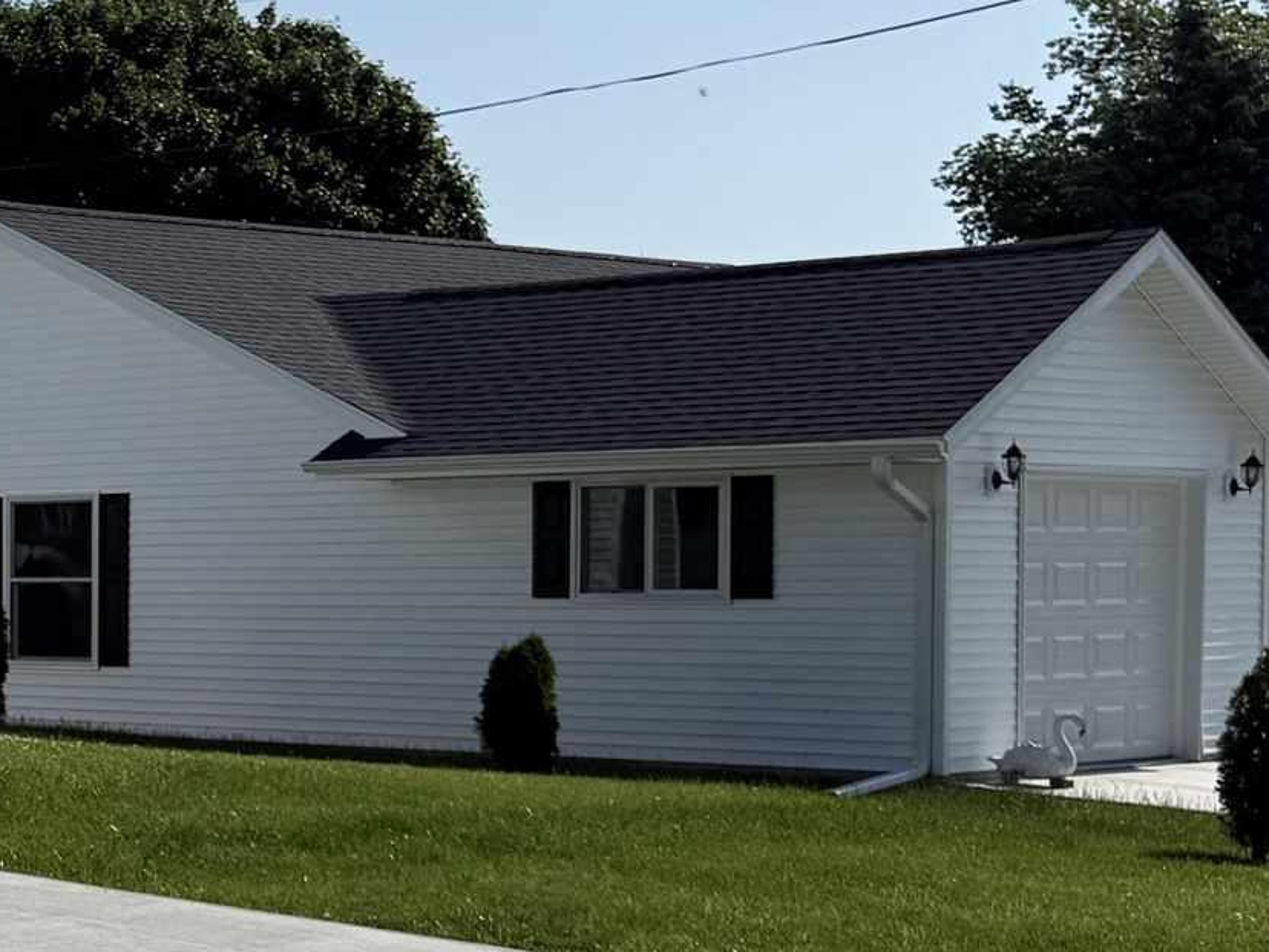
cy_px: 636
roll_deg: +0.2
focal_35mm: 89
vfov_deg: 16.6
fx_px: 3263
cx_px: -774
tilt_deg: -1.3
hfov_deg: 18.7
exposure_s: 1/8130
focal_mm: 6.76
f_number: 1.78
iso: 80
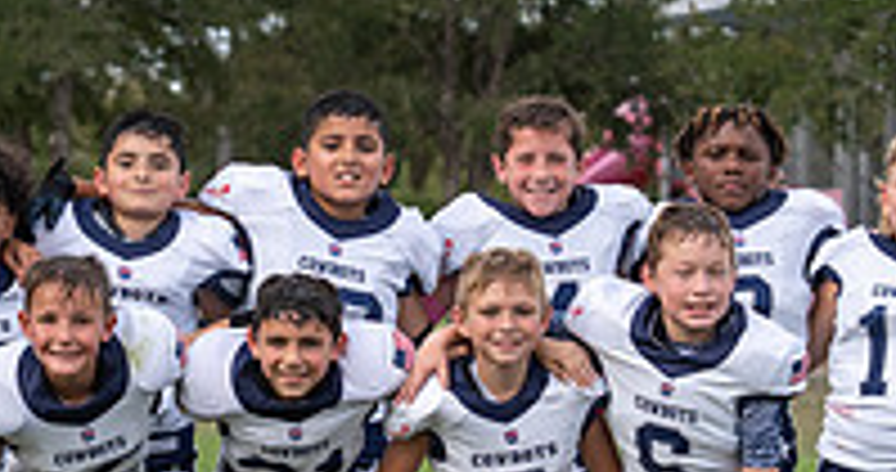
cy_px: 447
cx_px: 332
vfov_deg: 5.2
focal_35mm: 222
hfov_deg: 9.8
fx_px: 5198
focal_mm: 70
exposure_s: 1/400
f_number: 4
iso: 125
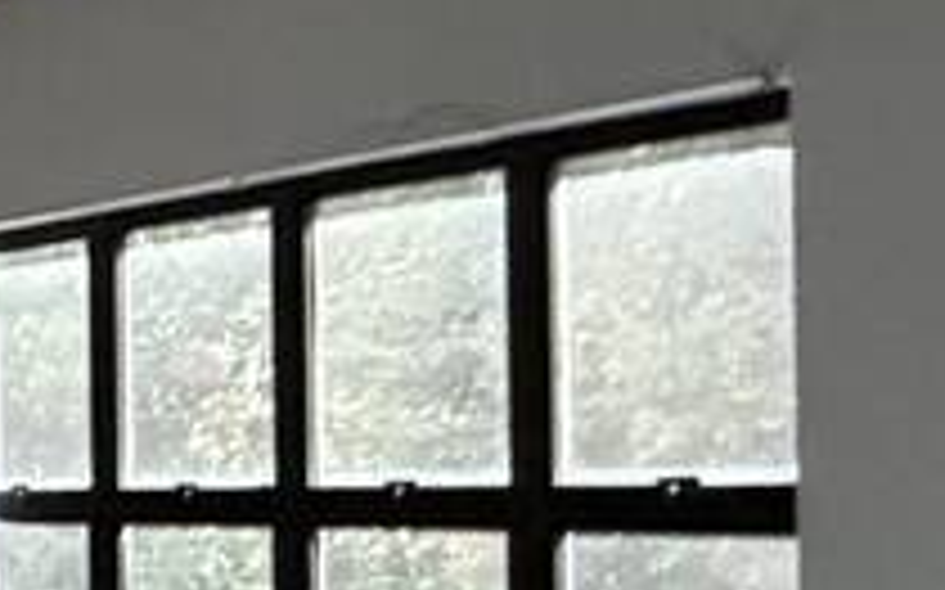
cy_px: 441
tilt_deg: -0.7
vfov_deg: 12.8
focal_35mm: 102
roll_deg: -1.0
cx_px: -1431
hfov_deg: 13.6
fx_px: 2626
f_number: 2.2
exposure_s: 1/60
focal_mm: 2.22
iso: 400
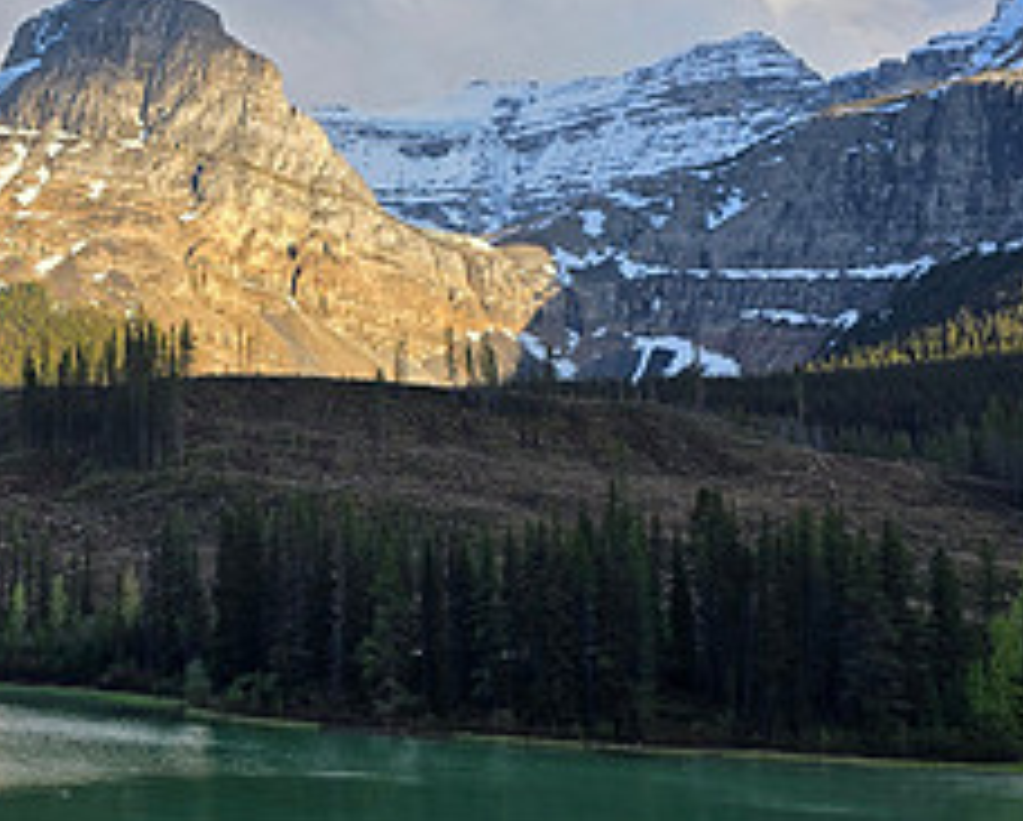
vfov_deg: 26.7
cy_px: 419
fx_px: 1728
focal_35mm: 57
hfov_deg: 30.4
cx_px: -22
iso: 12
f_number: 1.7
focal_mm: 6.3
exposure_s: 1/229
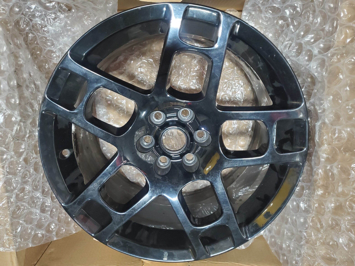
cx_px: 178
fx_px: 267
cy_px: 133
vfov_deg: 53.1
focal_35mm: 26
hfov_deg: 67.3
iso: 400
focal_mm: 4.3
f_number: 1.5
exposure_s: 1/40
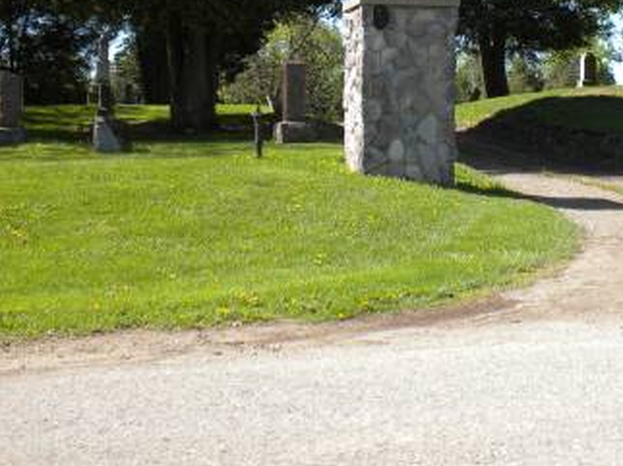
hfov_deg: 27.9
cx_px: 453
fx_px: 1241
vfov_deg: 20.9
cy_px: 68
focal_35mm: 69
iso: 64
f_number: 3.5
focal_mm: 6.6
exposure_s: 1/388
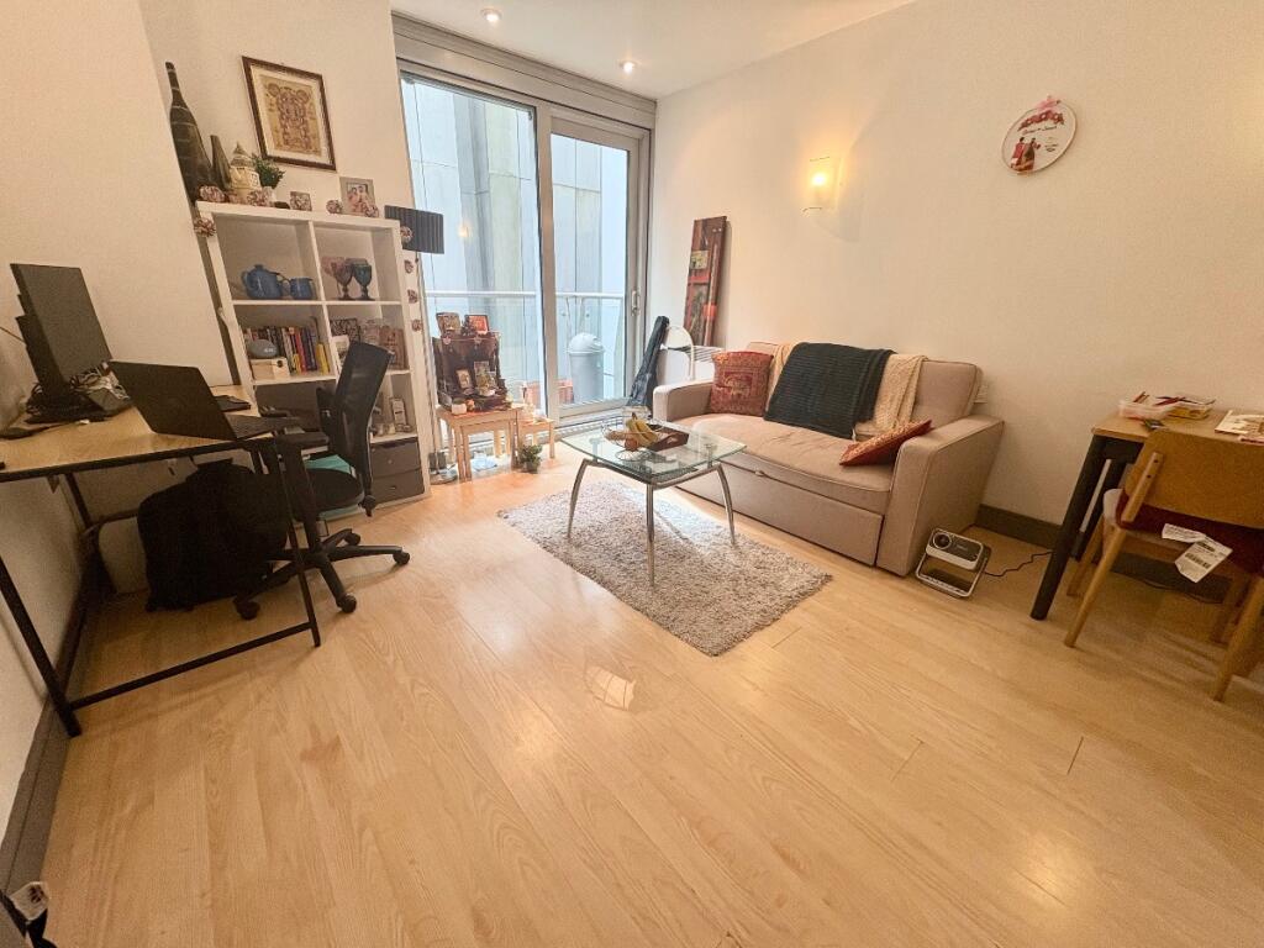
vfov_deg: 85.7
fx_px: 511
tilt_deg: -20.1
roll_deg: -0.9
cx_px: 632
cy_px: 474
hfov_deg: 102.1
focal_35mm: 14
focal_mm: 2.22
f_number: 2.2
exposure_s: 1/50
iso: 125
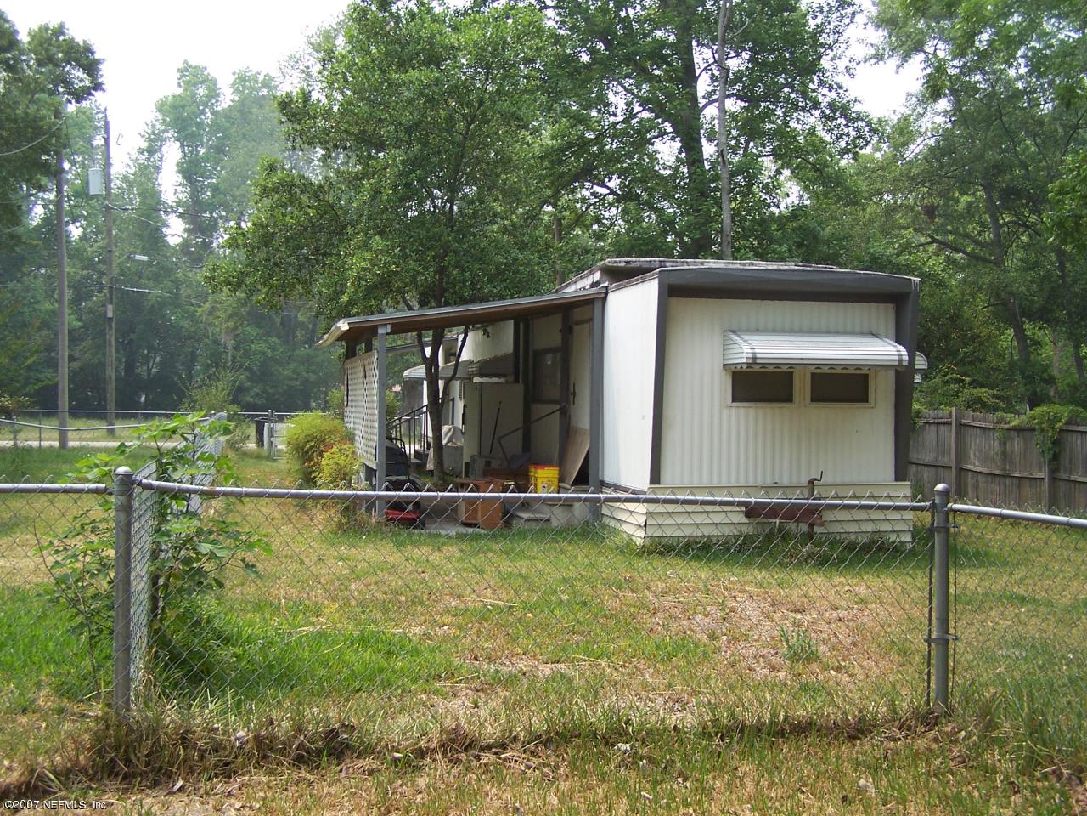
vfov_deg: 37.7
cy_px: 408
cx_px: 544
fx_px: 1193
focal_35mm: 38
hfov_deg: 49.0
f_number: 2.8
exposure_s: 1/500
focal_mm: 6.3
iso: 80
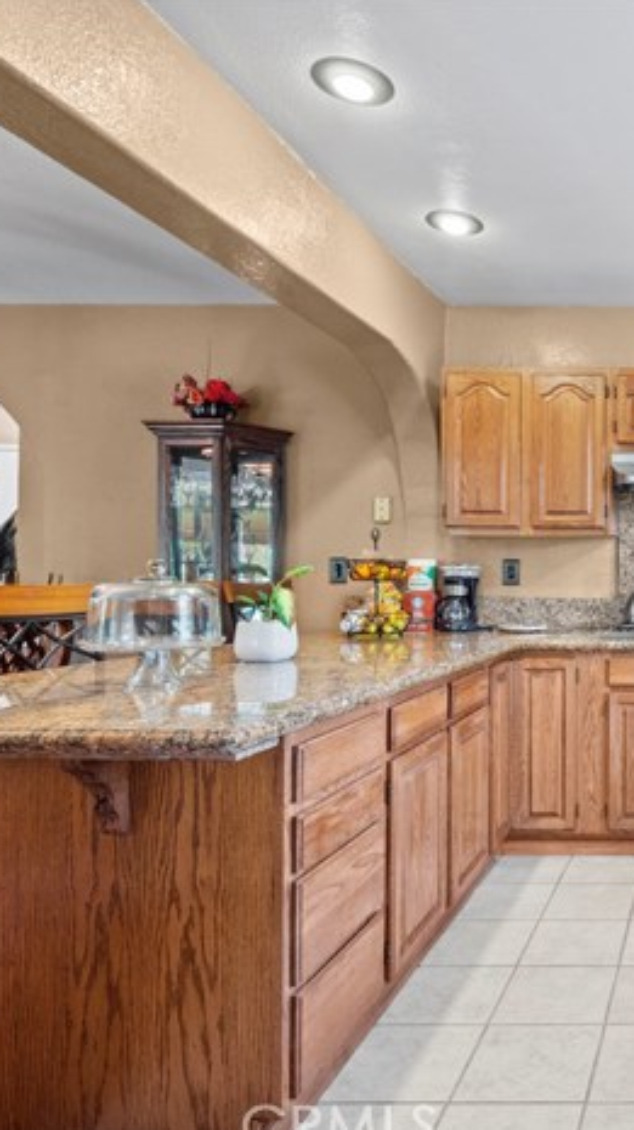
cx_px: 743
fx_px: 718
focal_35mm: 24
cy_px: 578
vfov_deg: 76.3
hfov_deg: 37.3
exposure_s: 2
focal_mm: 8
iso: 200
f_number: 8
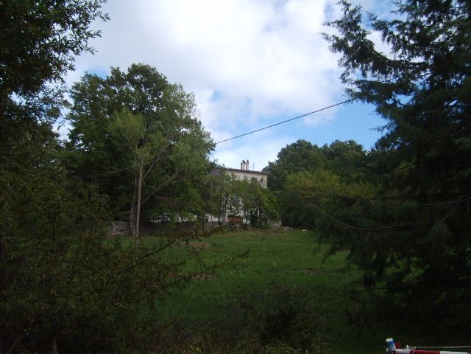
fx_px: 476
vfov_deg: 40.7
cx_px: 236
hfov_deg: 52.6
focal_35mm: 35
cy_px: 177
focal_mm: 5.8
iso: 50
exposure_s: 1/1000
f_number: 2.8
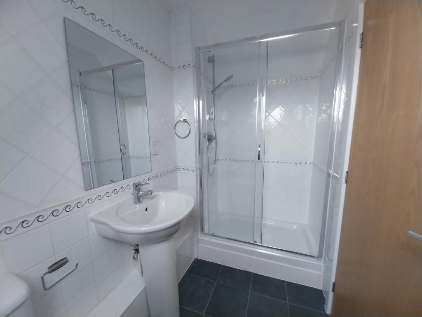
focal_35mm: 13
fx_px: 158
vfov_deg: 89.9
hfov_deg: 106.2
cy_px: 158
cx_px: 211
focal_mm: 1.13
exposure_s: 1/33.4
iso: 160
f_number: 2.2
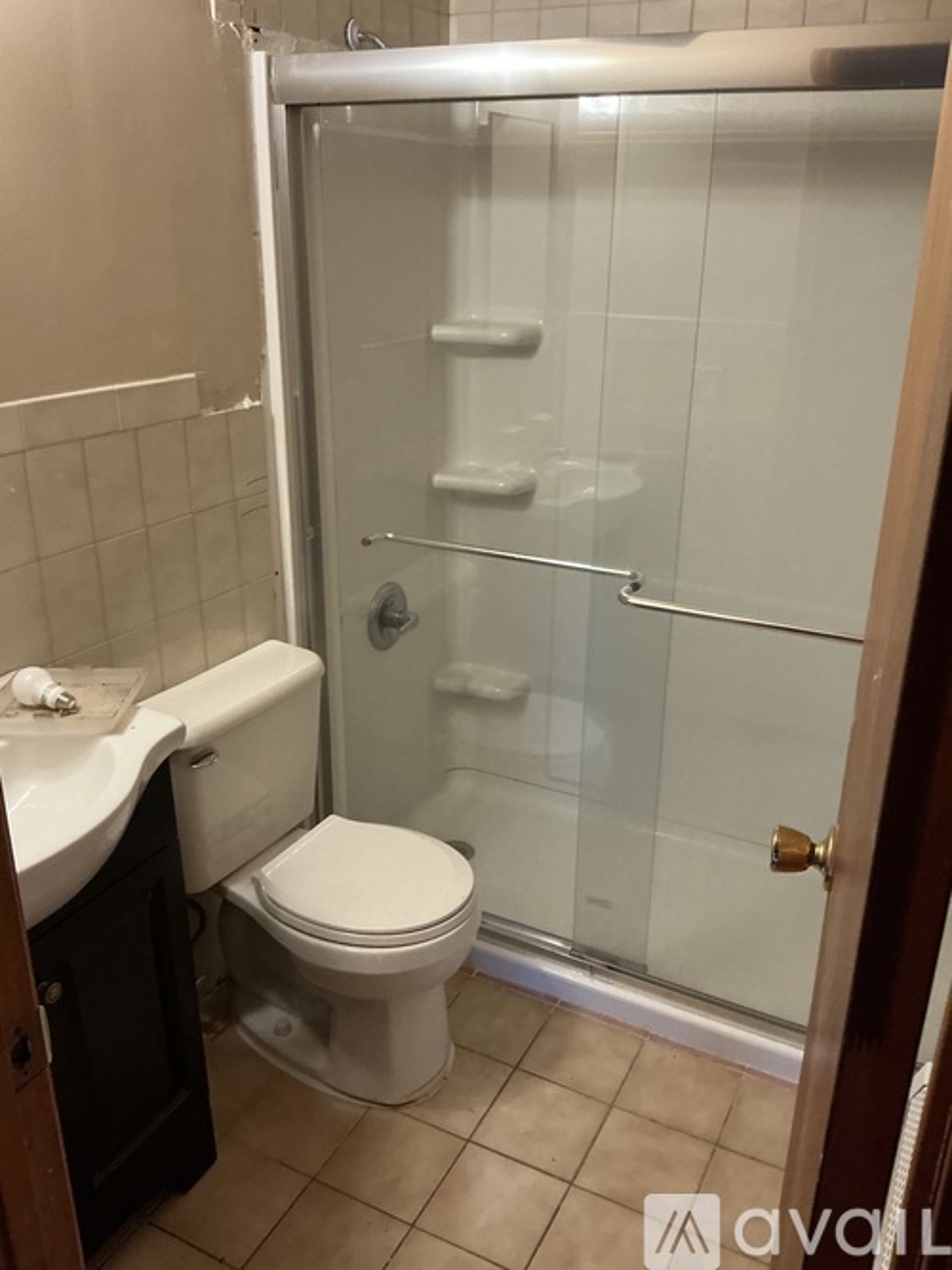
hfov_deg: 49.7
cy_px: 635
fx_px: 1027
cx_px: 476
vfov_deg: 63.5
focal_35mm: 28
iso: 200
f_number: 1.8
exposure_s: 1/40
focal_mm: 3
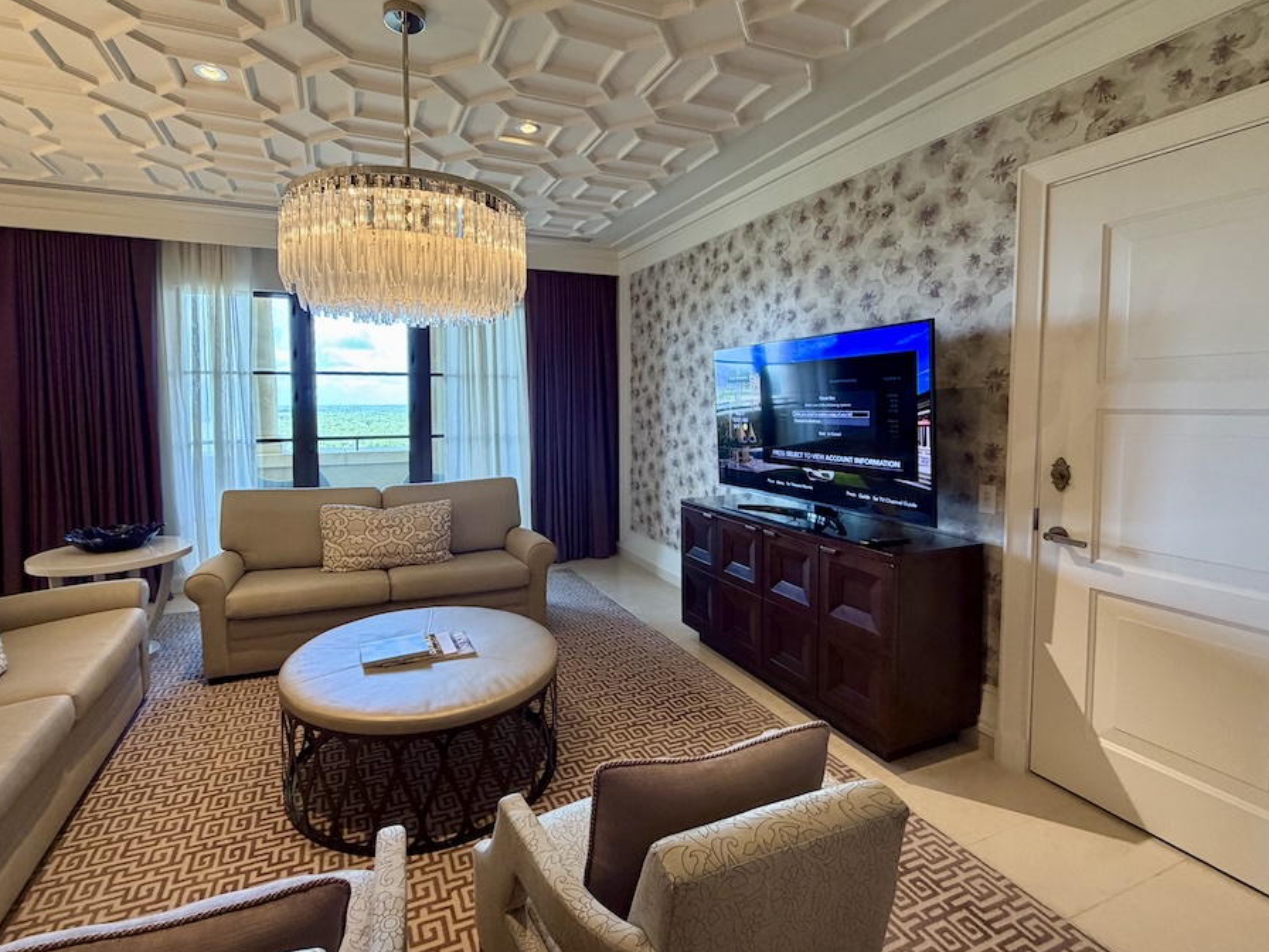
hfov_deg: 94.3
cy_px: 434
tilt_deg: -2.2
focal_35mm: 16
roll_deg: +2.8
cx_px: 586
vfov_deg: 77.9
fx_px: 587
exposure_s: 1/60
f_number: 2.2
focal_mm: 2.22
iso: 200
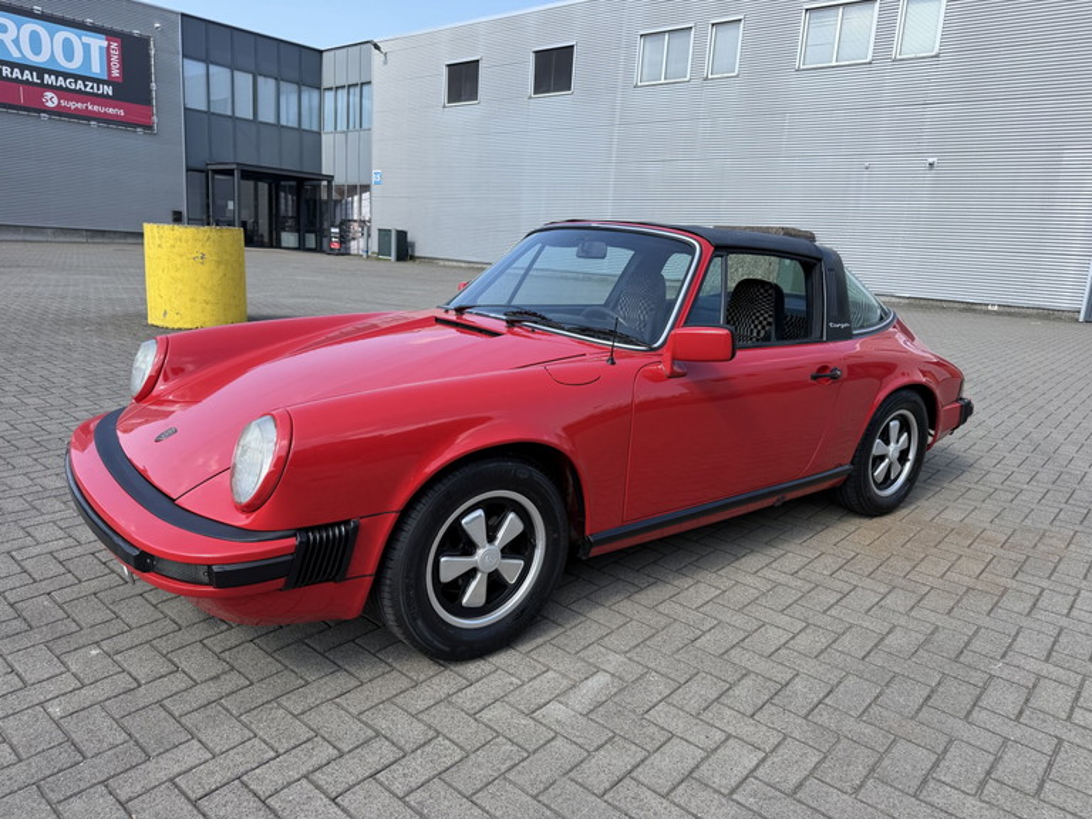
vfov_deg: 56.8
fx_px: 757
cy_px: 410
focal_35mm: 24
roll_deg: -3.6
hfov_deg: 71.6
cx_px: 546
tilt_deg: -10.2
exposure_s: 1/1901
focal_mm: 6.76
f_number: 1.78
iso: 80
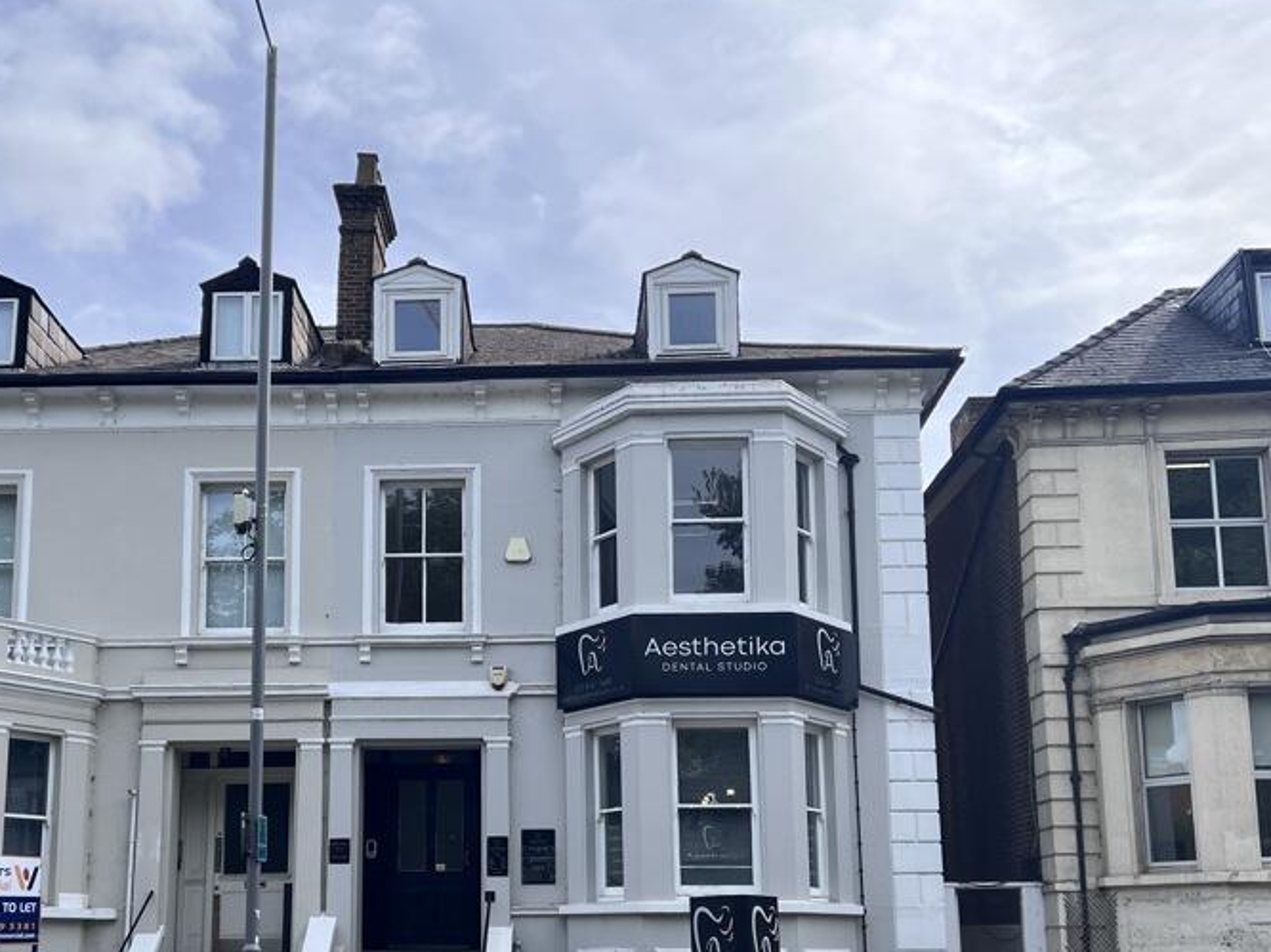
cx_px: 508
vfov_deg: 35.2
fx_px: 1468
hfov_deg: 46.5
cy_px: 710
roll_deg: -0.1
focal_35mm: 40
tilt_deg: +9.5
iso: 50
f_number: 1.5
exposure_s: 1/2994
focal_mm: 5.7
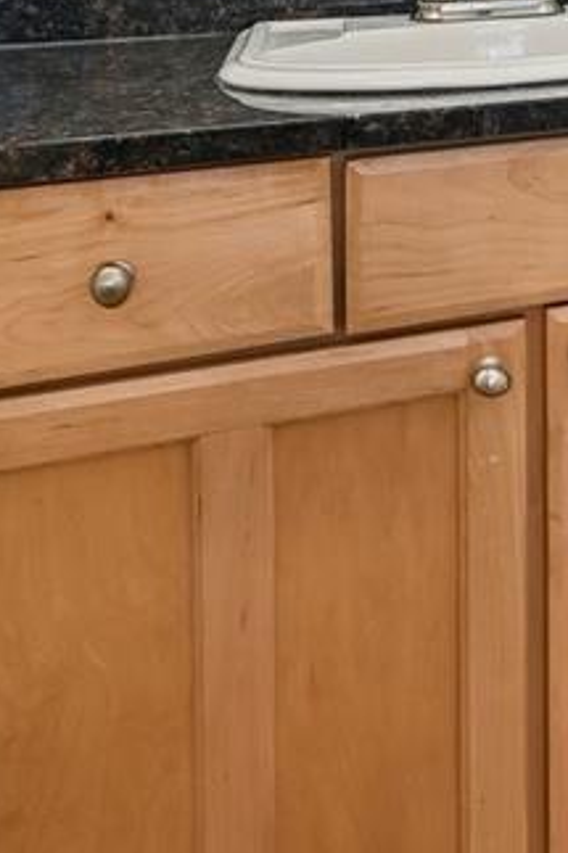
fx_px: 1232
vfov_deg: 33.1
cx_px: 993
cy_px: -98
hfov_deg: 19.8
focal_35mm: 52
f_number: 10
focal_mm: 14
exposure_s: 1/15
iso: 400
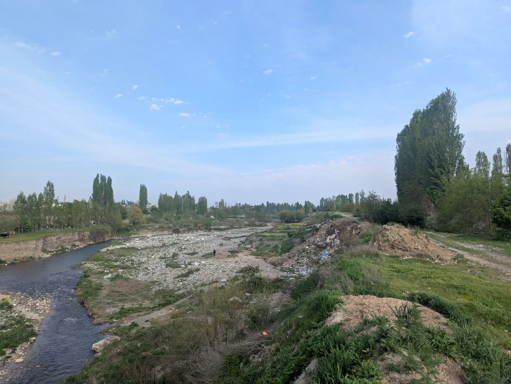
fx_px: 355
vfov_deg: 56.9
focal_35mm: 24
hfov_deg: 71.5
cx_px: 256
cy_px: 192
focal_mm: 6.81
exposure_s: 1/833
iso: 47
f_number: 1.85
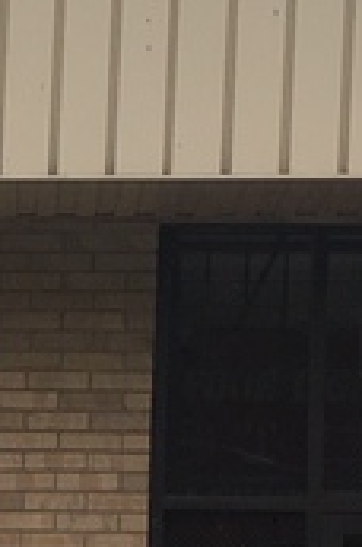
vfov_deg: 11.2
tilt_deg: +2.1
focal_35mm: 180
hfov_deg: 7.2
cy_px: 661
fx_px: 2726
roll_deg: -2.2
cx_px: -438
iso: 25
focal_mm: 4.15
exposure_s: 1/179
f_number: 2.2
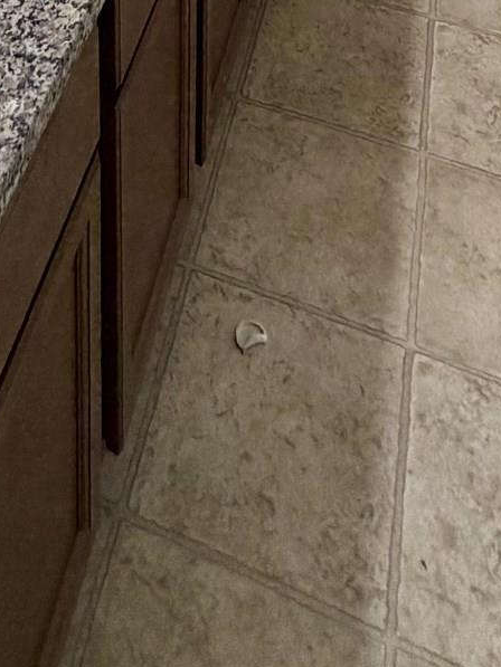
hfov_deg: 26.4
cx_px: 76
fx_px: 1042
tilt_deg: -10.2
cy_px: -599
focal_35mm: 54
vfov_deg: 20.7
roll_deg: +1.0
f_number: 2.2
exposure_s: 1/120
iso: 200
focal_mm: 2.22
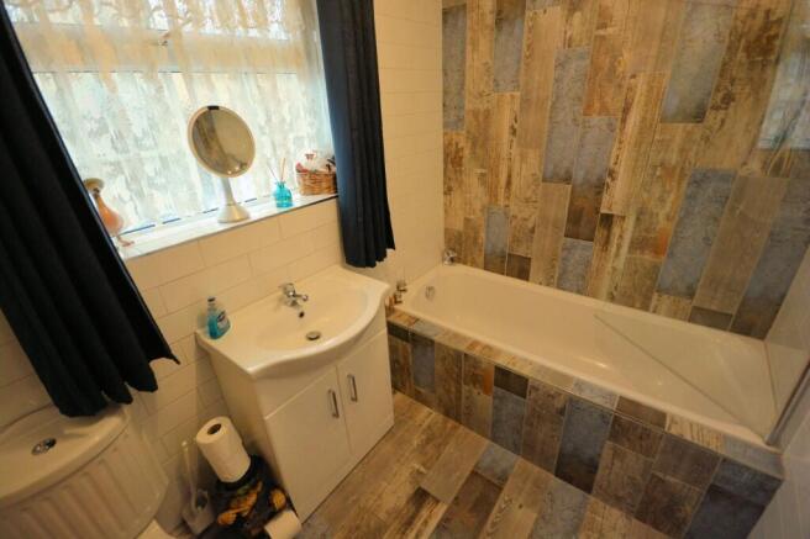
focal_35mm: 15
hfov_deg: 100.4
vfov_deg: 77.3
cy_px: 270
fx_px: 337
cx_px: 405
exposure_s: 1/50
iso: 800
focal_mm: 10
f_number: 4
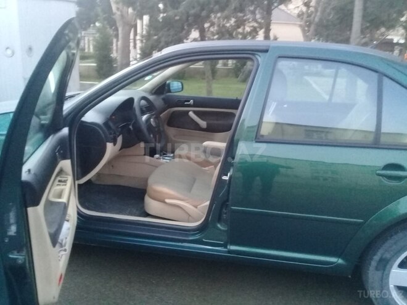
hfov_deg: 58.4
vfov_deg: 45.4
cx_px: 204
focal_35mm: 31
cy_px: 152
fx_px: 364
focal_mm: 3.3
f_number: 2.2
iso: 400
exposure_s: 1/17
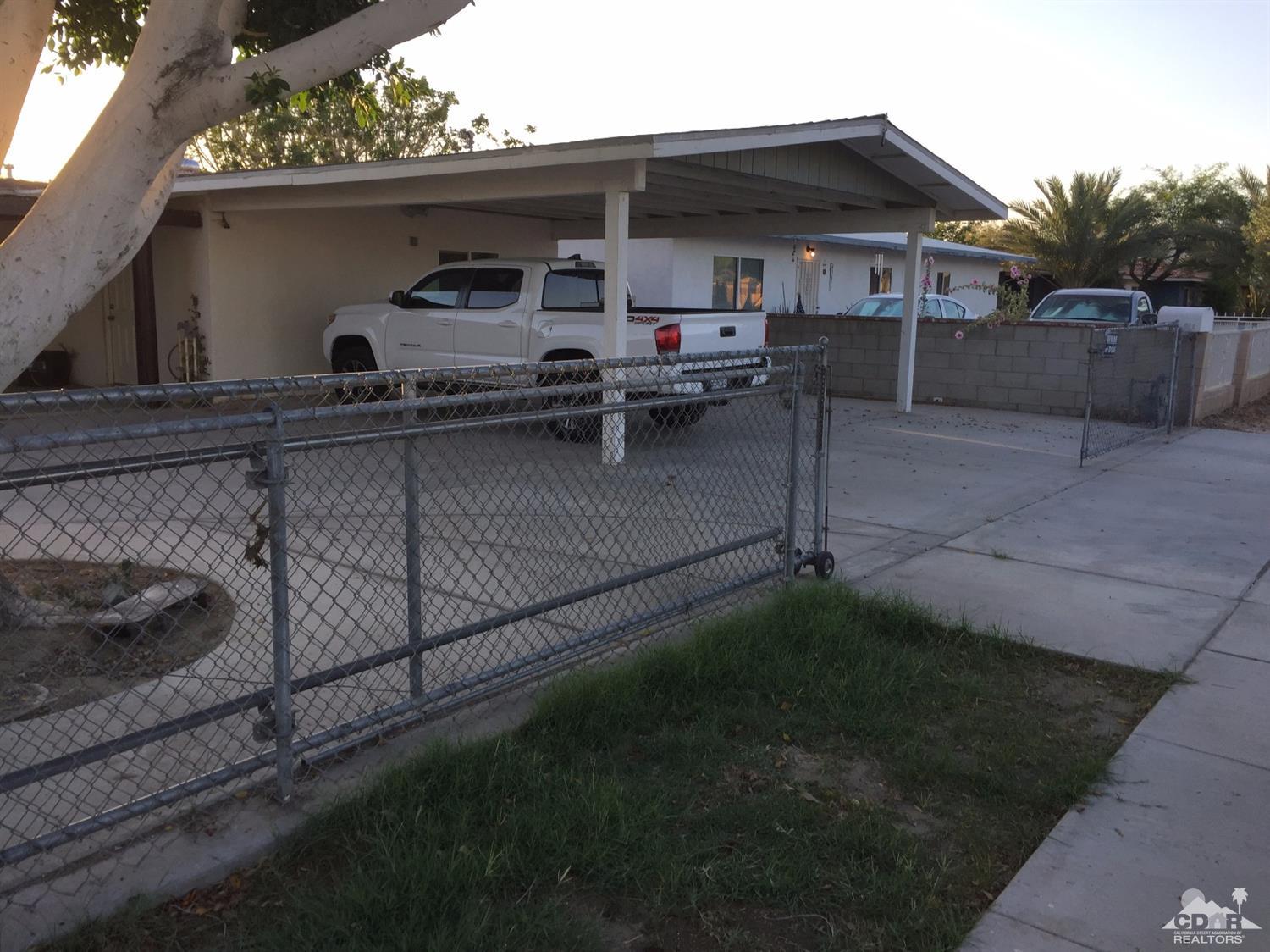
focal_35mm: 29
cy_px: 476
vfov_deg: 48.2
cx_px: 635
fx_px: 1064
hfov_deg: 61.7
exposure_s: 1/347
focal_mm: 4.15
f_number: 2.2
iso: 32
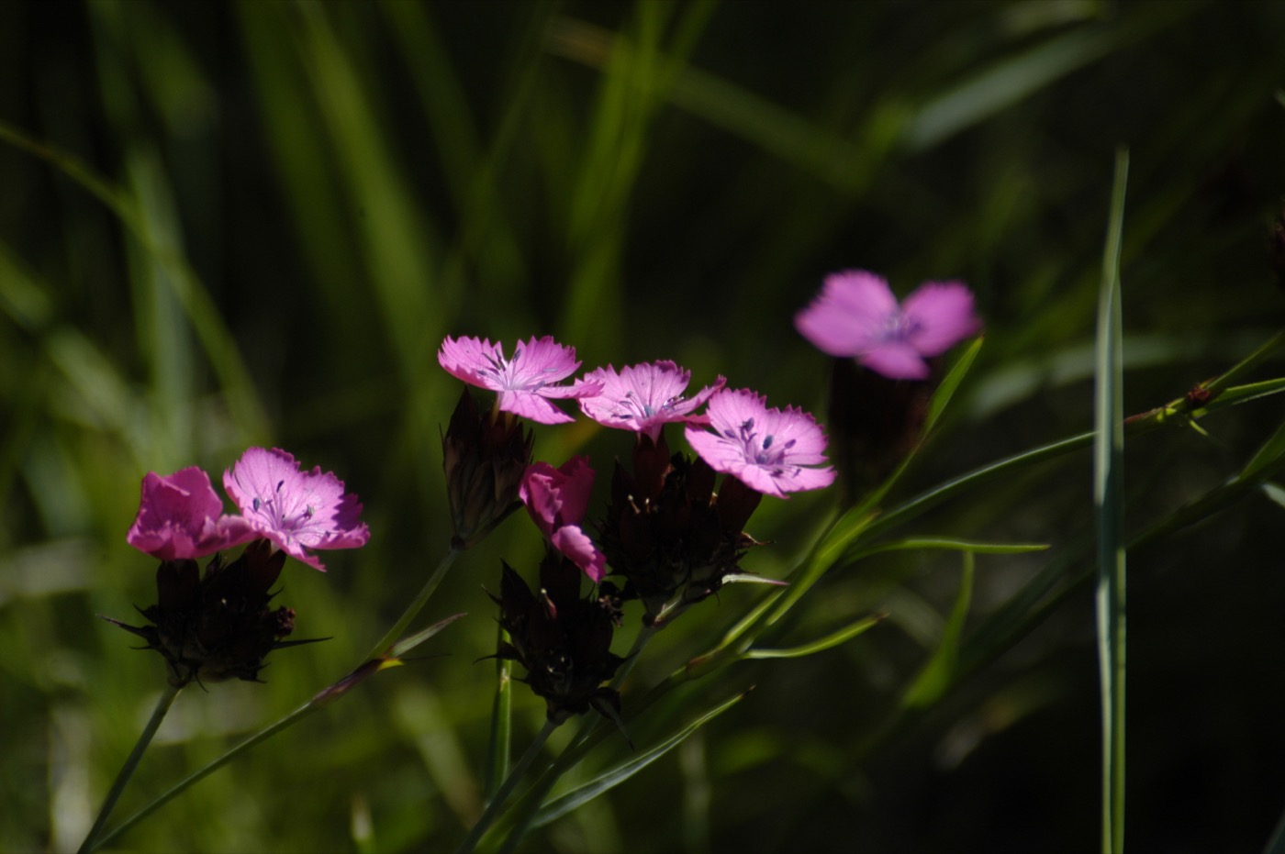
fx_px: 21399
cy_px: 427
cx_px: 642
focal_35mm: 600
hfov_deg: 3.4
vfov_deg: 2.3
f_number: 5.6
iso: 200
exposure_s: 1/800
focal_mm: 400
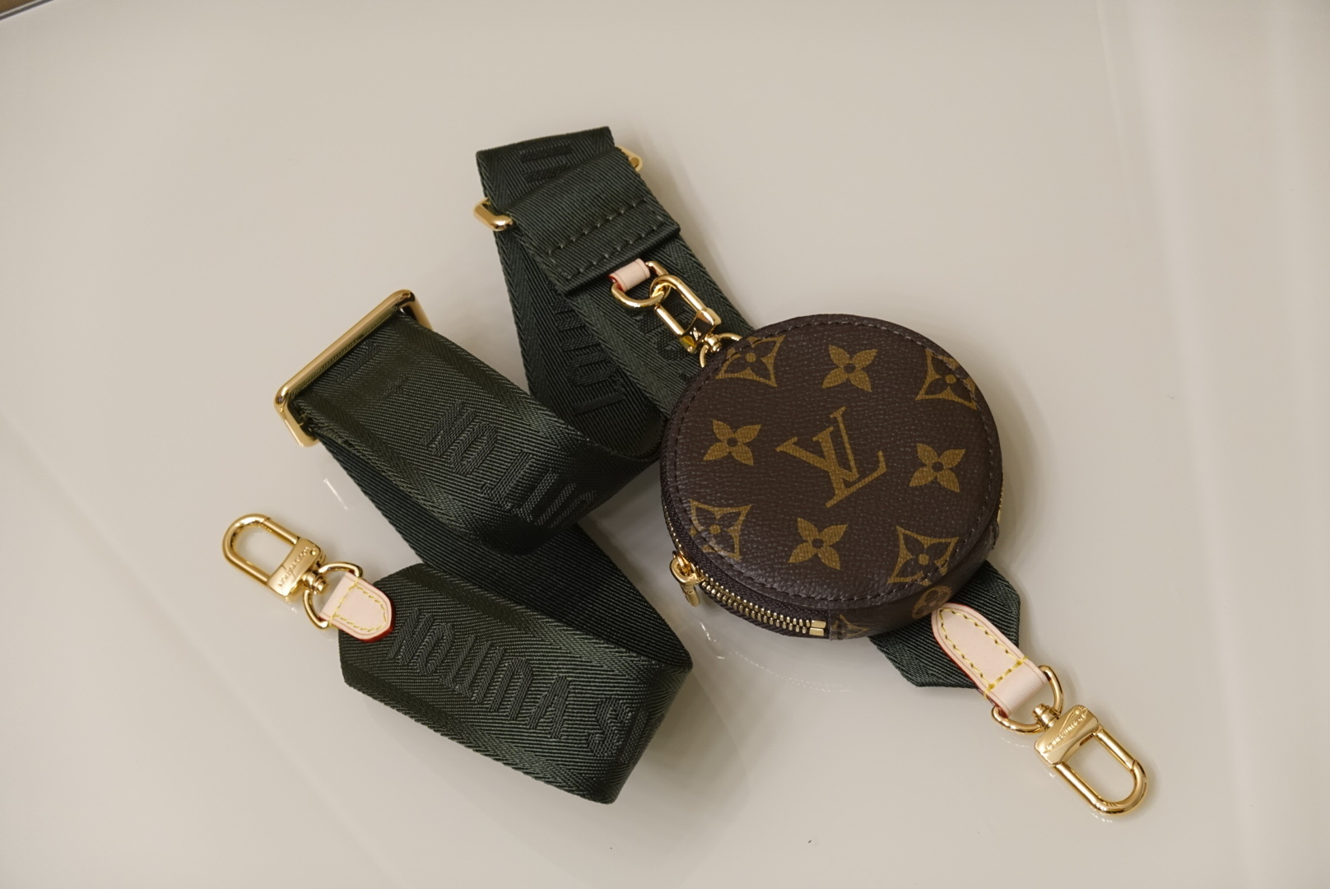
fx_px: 3290
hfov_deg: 22.9
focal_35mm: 89
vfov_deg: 15.4
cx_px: 665
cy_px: 444
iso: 500
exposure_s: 1/100
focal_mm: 32.7
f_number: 4
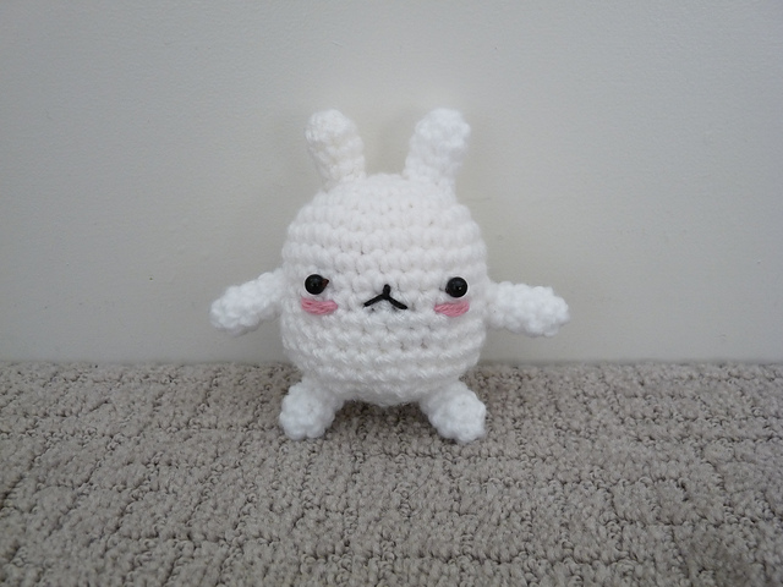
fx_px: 724
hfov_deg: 56.8
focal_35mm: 32
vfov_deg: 44.2
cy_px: 294
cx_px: 392
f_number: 3
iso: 250
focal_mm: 5.8
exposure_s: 1/30
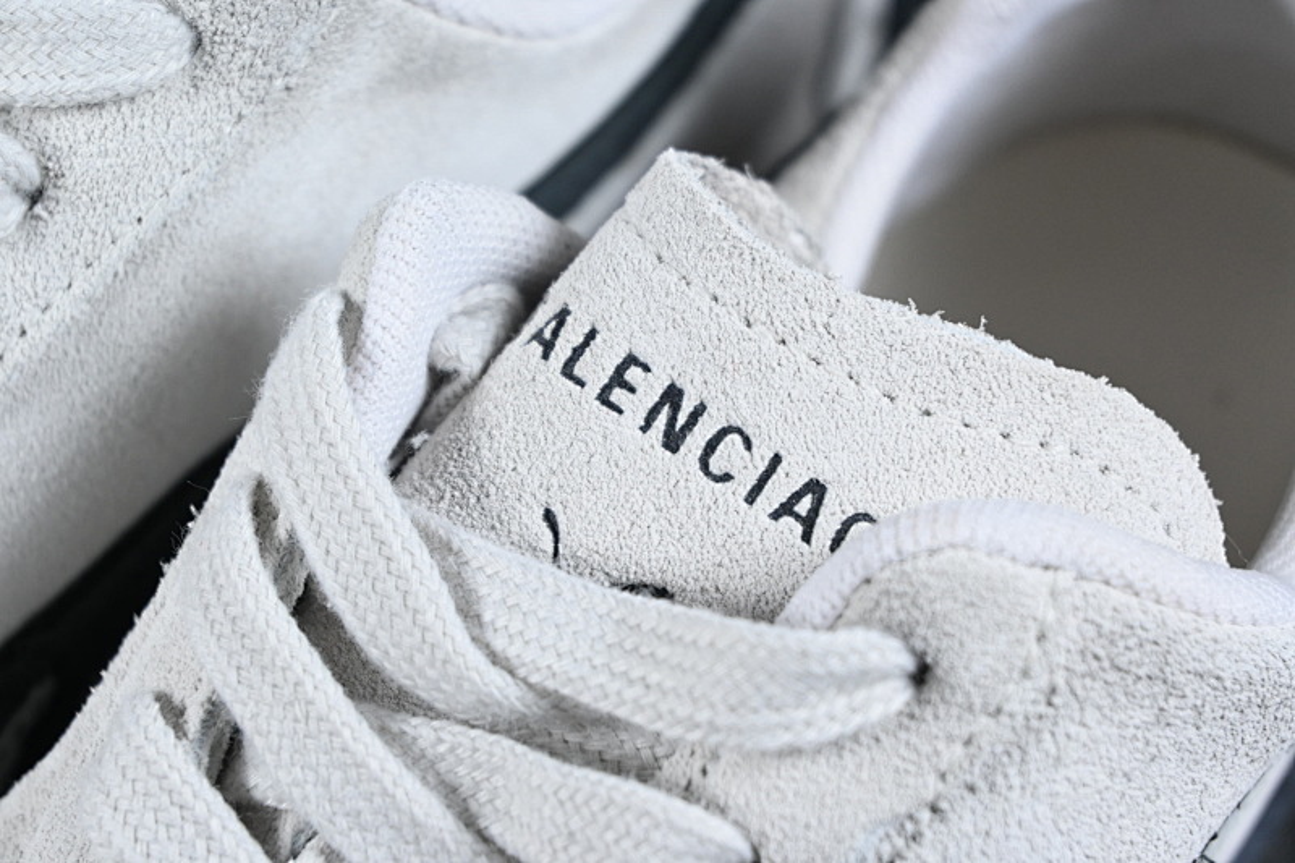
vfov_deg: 18.2
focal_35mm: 75
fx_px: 2697
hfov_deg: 27.0
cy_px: 432
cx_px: 648
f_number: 6.3
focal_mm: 50
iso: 720
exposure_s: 1/125
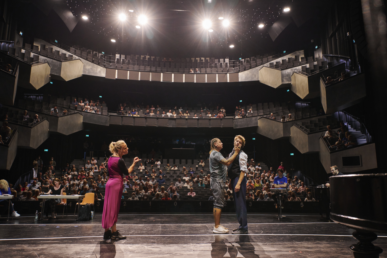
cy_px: 129
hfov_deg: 63.7
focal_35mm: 29
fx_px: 312
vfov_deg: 45.0
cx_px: 194
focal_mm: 29
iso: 1600
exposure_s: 1/125
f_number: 3.5
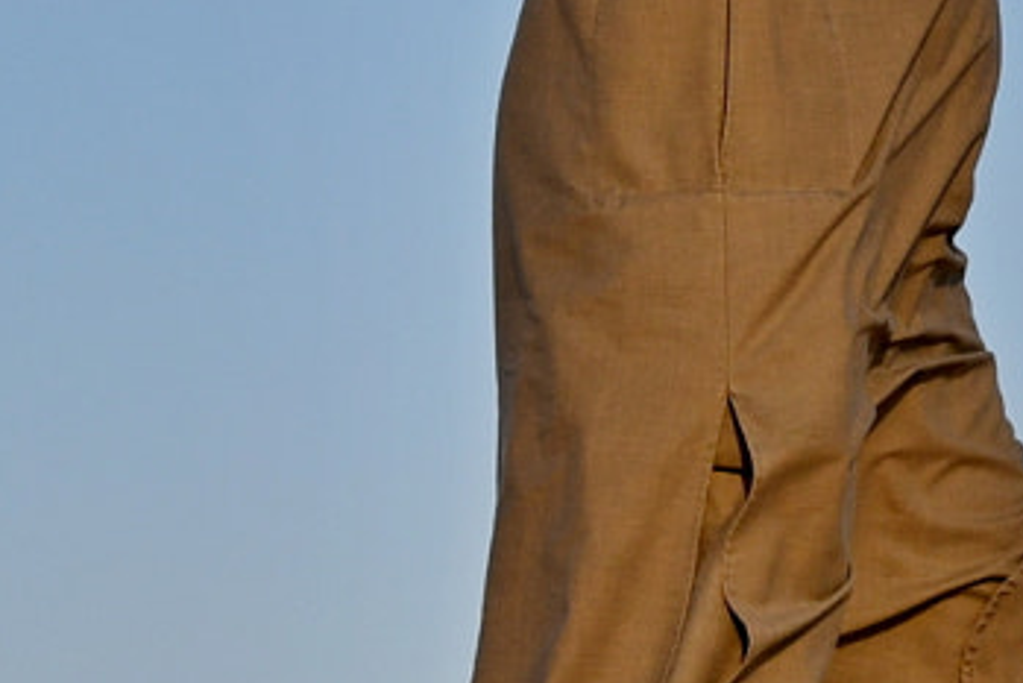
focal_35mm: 273
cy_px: -25
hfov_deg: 7.2
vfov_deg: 5.0
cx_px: 2216
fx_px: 7759
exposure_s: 1/400
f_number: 8
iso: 100
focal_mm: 31
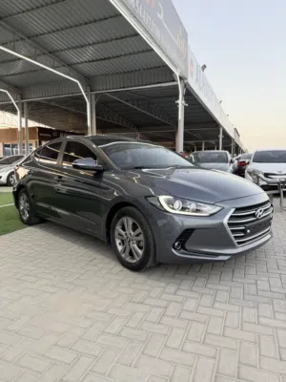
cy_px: 191
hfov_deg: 56.8
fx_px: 264
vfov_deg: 71.6
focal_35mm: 24
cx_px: 143
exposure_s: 1/194
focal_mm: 6.76
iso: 160
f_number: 1.78
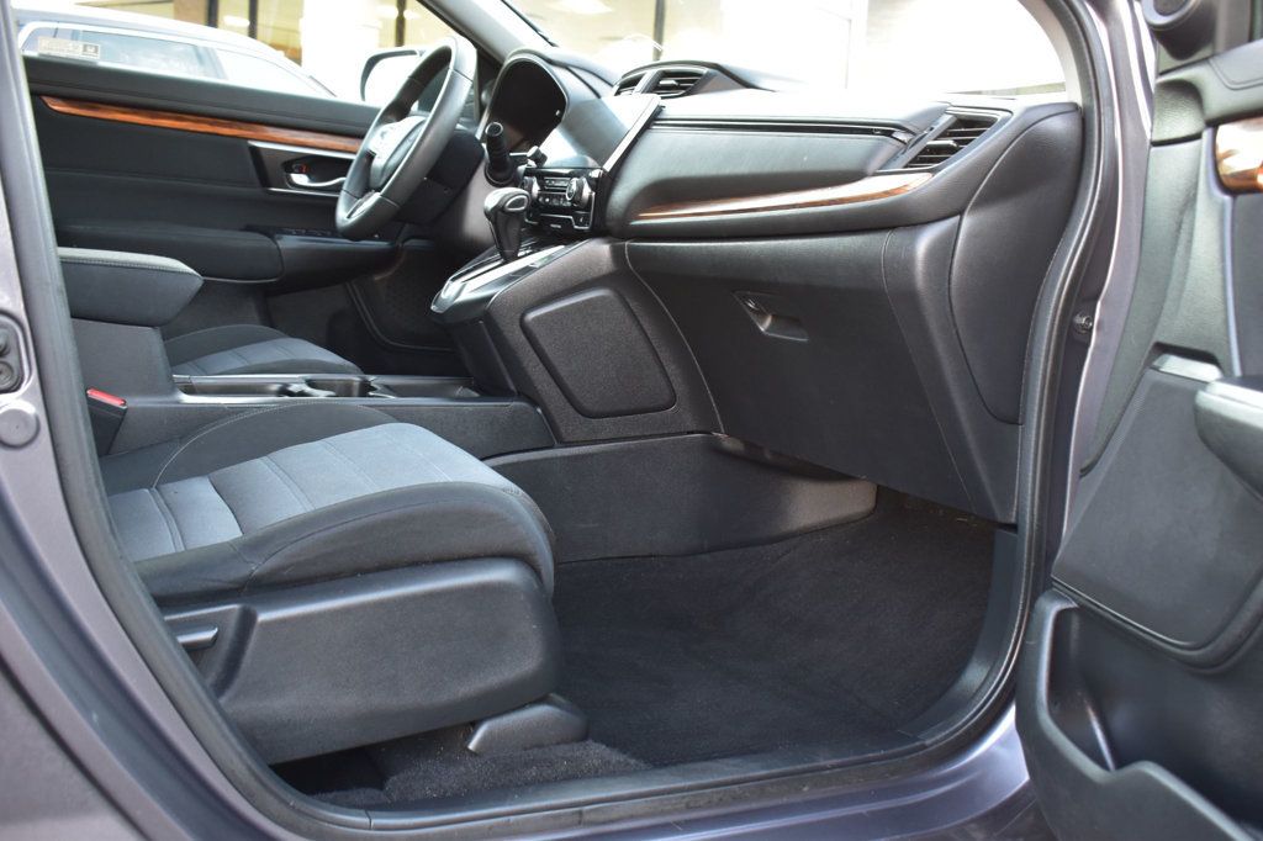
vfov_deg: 36.8
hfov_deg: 53.1
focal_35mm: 36
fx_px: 1263
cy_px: 420
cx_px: 632
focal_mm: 24
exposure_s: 1/15
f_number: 6.3
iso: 640
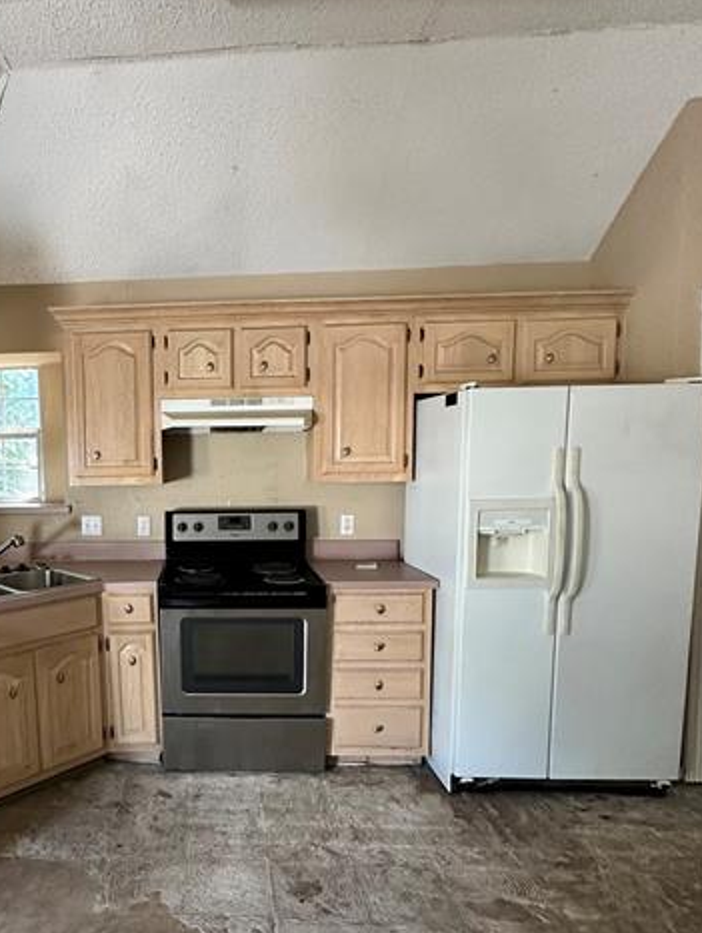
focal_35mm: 23
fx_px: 621
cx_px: 166
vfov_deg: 73.6
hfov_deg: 55.8
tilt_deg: -5.7
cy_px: 523
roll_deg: +0.3
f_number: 2.2
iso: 400
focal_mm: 2.22
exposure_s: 1/60
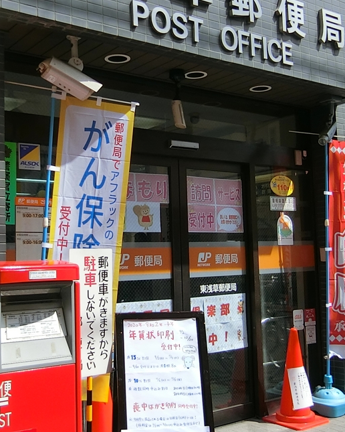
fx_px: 587
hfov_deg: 32.7
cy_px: 223
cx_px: 145
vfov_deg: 40.3
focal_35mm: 46
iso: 80
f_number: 6.9
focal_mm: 4.06
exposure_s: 1/200
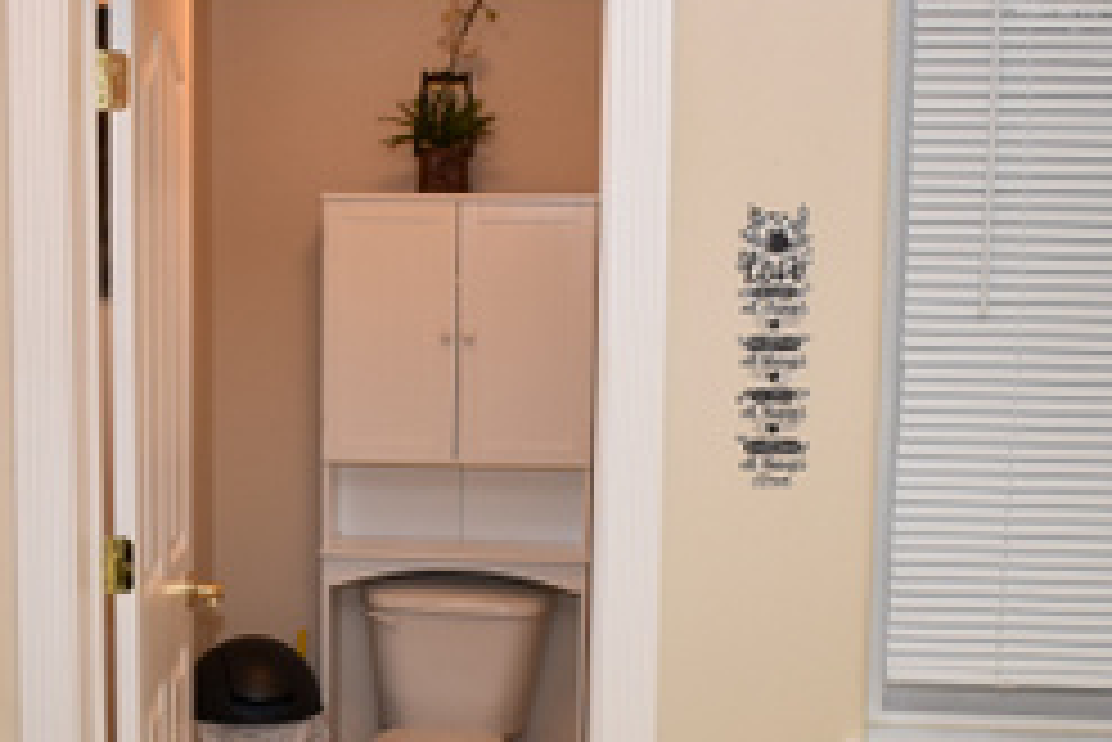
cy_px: 587
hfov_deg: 28.6
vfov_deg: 19.3
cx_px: 342
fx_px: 2163
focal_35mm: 70
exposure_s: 1/125
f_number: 4
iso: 800
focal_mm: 18
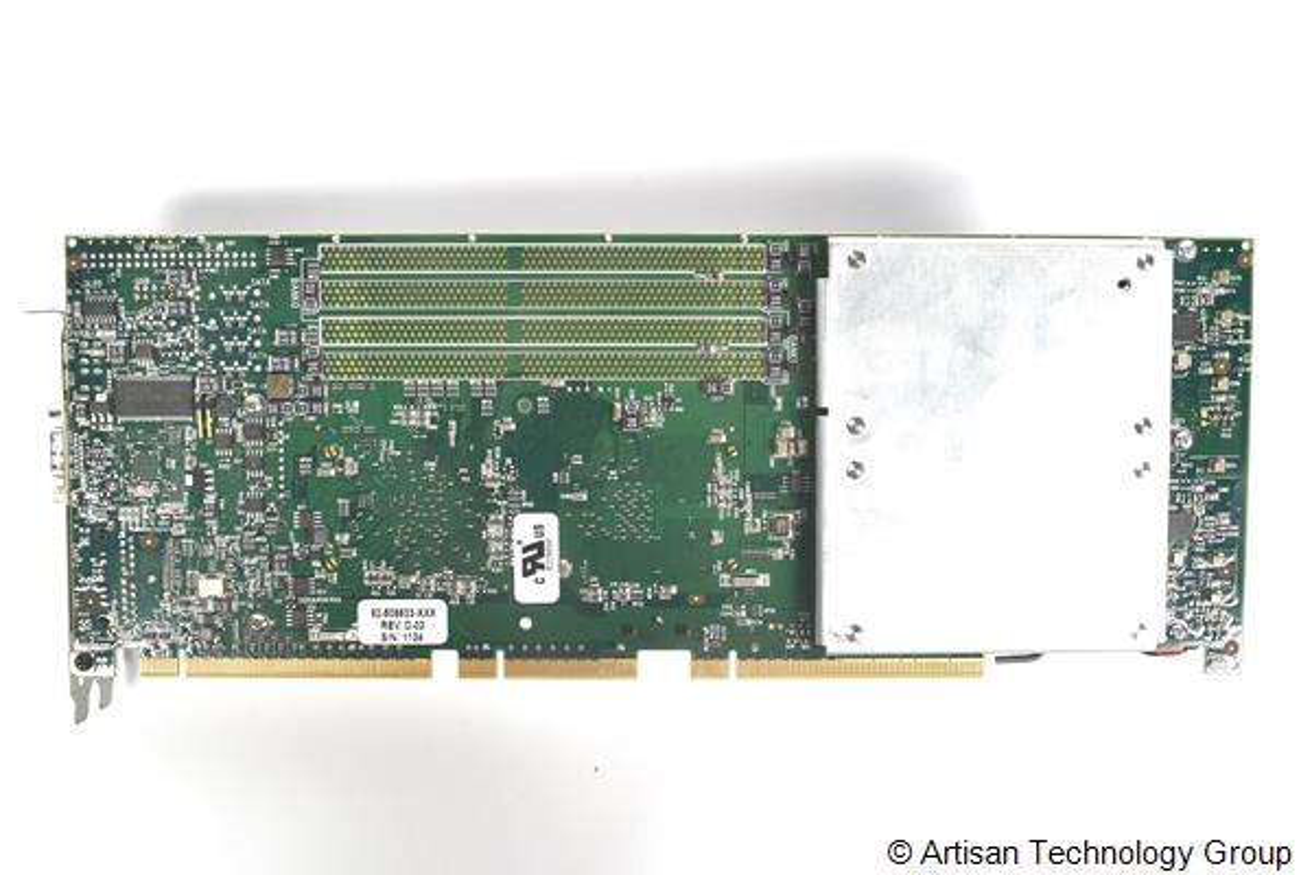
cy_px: 438
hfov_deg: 67.4
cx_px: 656
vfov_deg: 47.9
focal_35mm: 27
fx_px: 984
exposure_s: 1/200
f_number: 13
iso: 200
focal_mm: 18
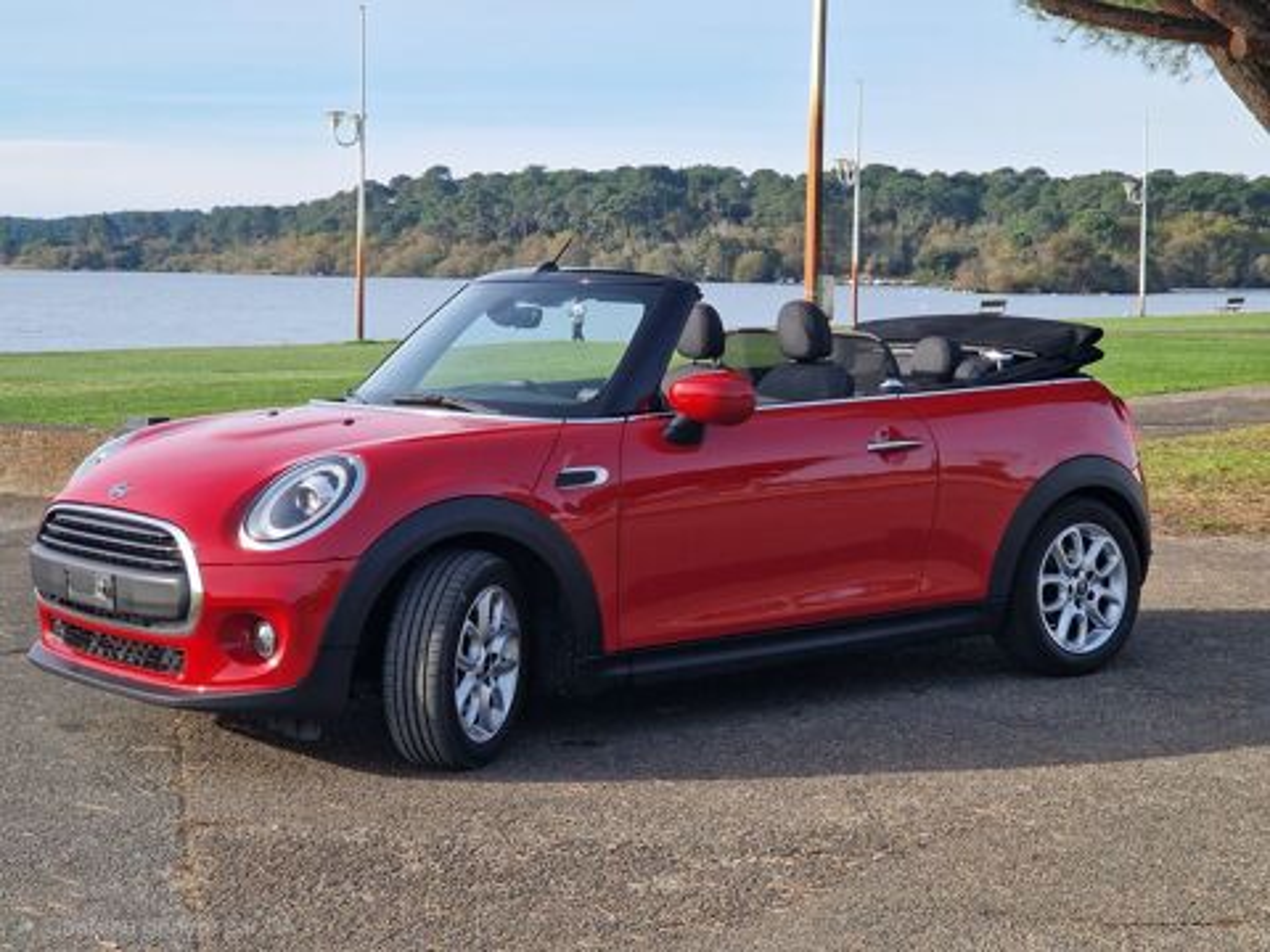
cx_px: 635
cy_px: 476
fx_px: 2531
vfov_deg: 21.3
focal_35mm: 69
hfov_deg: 28.2
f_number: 2.4
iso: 50
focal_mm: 7
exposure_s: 1/556
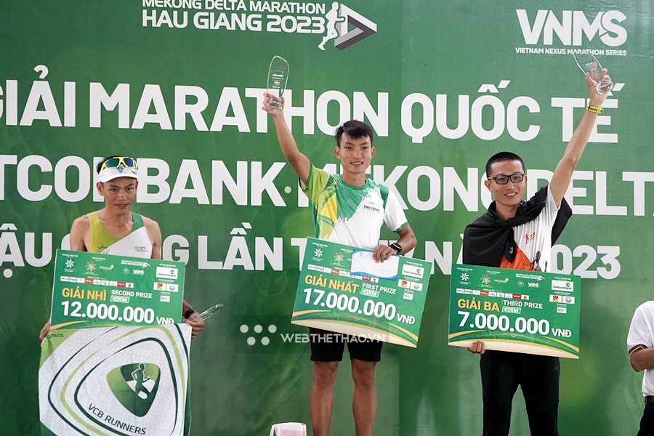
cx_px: 327
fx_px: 3252
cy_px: 218
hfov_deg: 11.5
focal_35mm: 179
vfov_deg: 7.7
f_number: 5.6
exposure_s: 1/500
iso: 5000
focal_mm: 179
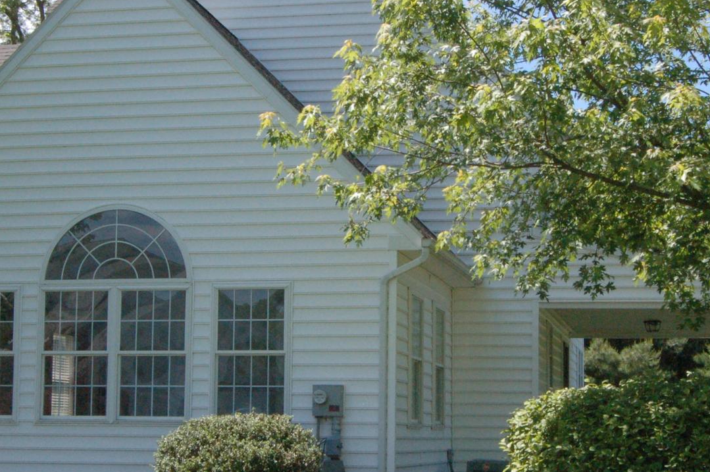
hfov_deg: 27.4
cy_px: 286
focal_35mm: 74
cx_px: 357
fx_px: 1458
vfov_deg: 18.4
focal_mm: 26
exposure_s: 1/250
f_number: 18
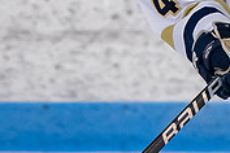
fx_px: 8605
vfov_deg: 1.0
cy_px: -153
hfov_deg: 1.5
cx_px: 190
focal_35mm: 1347
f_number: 3.2
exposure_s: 1/800
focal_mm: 200
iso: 2000
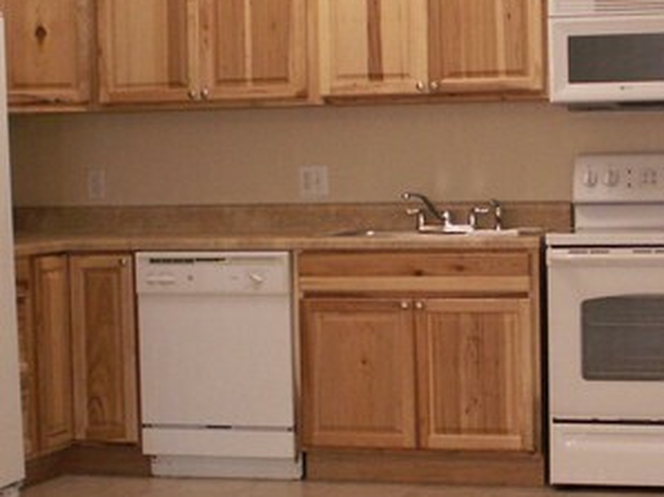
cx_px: 463
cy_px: 227
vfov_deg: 15.7
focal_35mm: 94
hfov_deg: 20.8
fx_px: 1802
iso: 125
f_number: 2.8
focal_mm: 5.86
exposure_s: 1/40
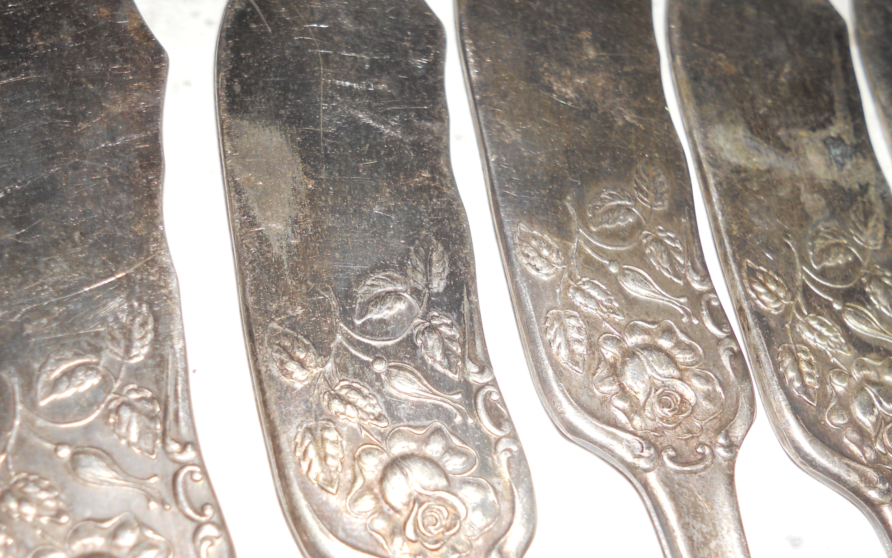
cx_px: 403
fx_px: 972
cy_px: 370
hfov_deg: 49.2
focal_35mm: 40
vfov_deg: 31.8
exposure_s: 1/25
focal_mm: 5.8
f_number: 8.8
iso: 80
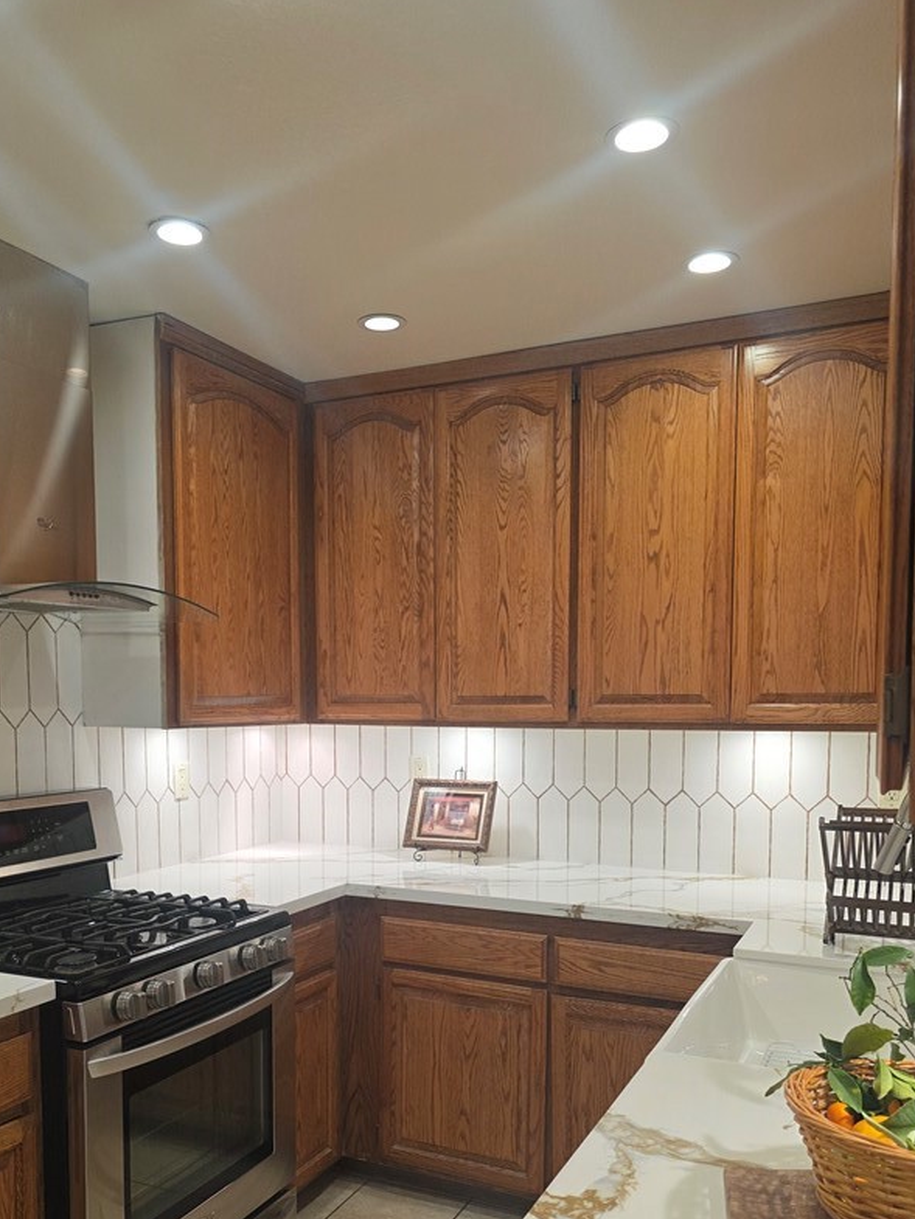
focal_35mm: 30
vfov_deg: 59.0
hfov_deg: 46.6
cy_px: 776
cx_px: 384
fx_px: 1057
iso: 160
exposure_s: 1/120
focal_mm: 6.3
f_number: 1.7
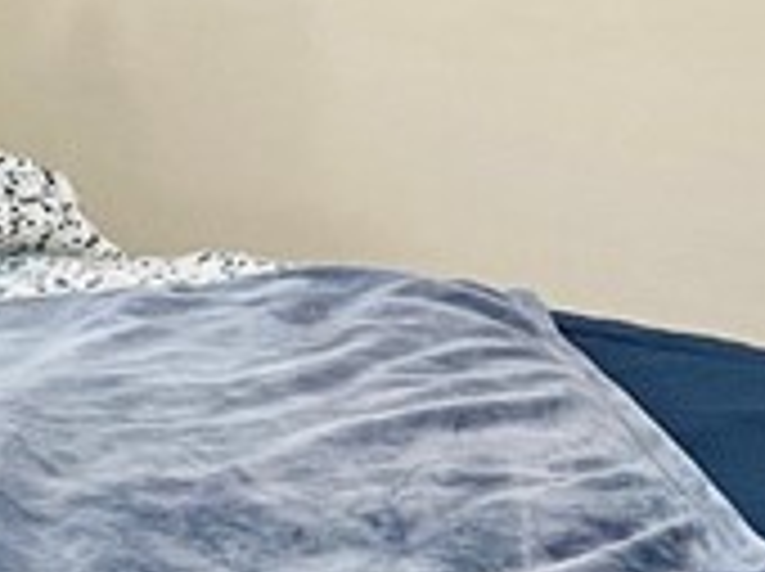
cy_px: -185
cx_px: 549
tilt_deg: -3.9
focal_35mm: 157
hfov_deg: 12.6
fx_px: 3465
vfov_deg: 9.3
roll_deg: +1.8
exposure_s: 1/60
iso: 320
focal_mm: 4.2
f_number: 1.6
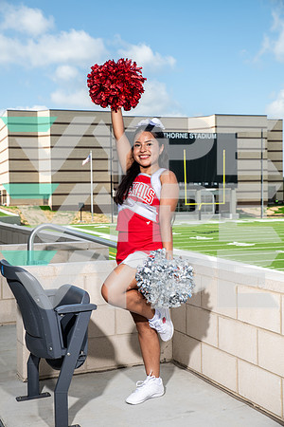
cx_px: 142
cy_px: 214
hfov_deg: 24.6
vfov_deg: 36.2
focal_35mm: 55
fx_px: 651
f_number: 7.1
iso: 100
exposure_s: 1/320
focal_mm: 55
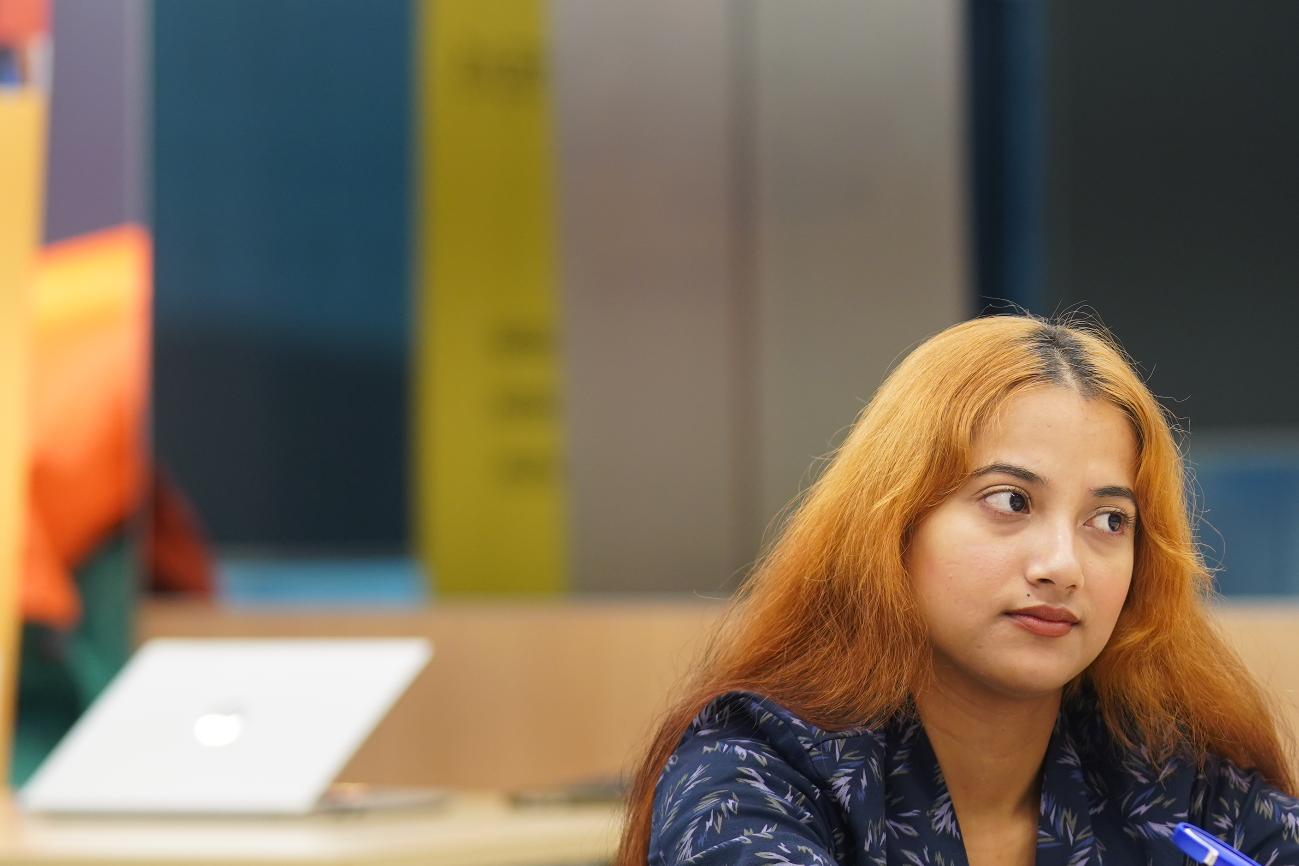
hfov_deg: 11.2
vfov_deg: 7.6
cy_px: 184
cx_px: 1321
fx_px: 6530
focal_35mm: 181
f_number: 2
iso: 500
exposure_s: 1/200
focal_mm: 85
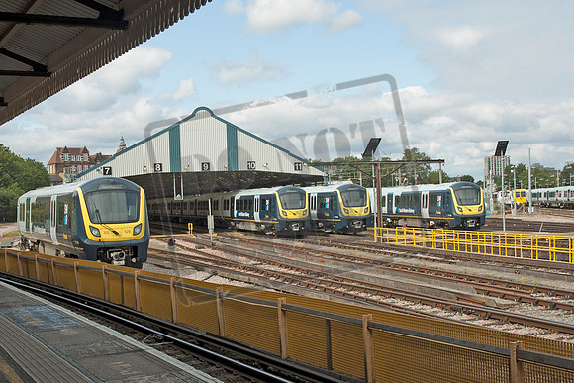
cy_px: 192
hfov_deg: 47.9
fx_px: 646
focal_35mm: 40
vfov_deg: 33.0
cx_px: 287
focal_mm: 27
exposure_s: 1/200
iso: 200
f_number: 7.1
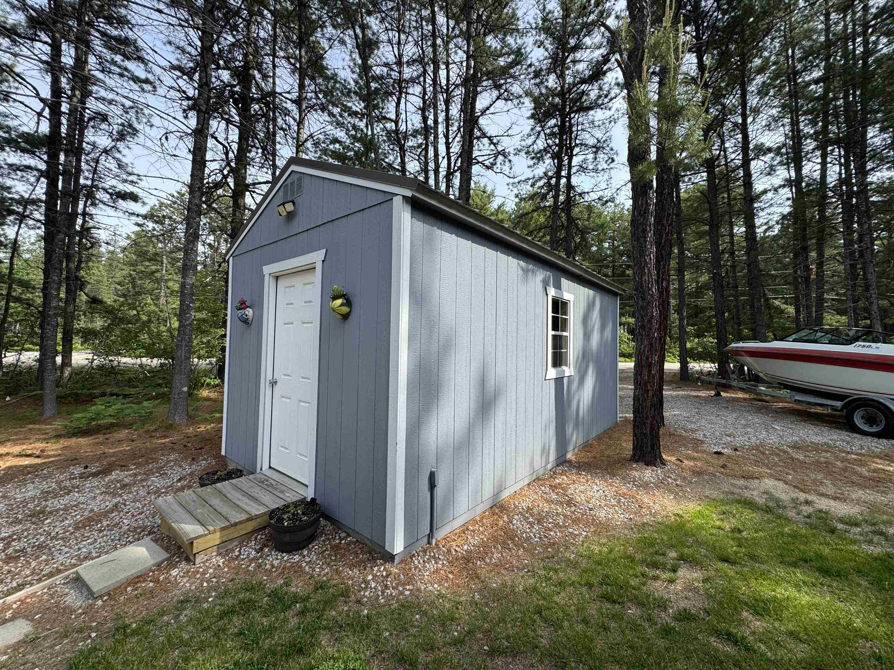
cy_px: 335
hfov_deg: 102.1
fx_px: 362
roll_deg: -1.3
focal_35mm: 14
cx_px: 447
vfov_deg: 85.7
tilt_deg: +1.8
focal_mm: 2.22
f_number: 2.2
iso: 40
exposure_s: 1/858
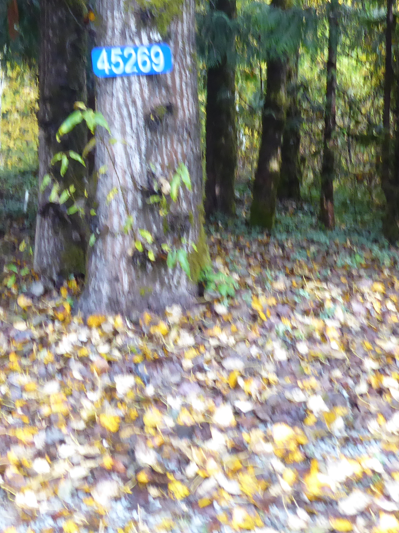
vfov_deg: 38.2
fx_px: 753
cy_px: 155
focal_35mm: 49
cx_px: 257
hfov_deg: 29.5
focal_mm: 4.3
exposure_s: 1/60
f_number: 3.3
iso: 320
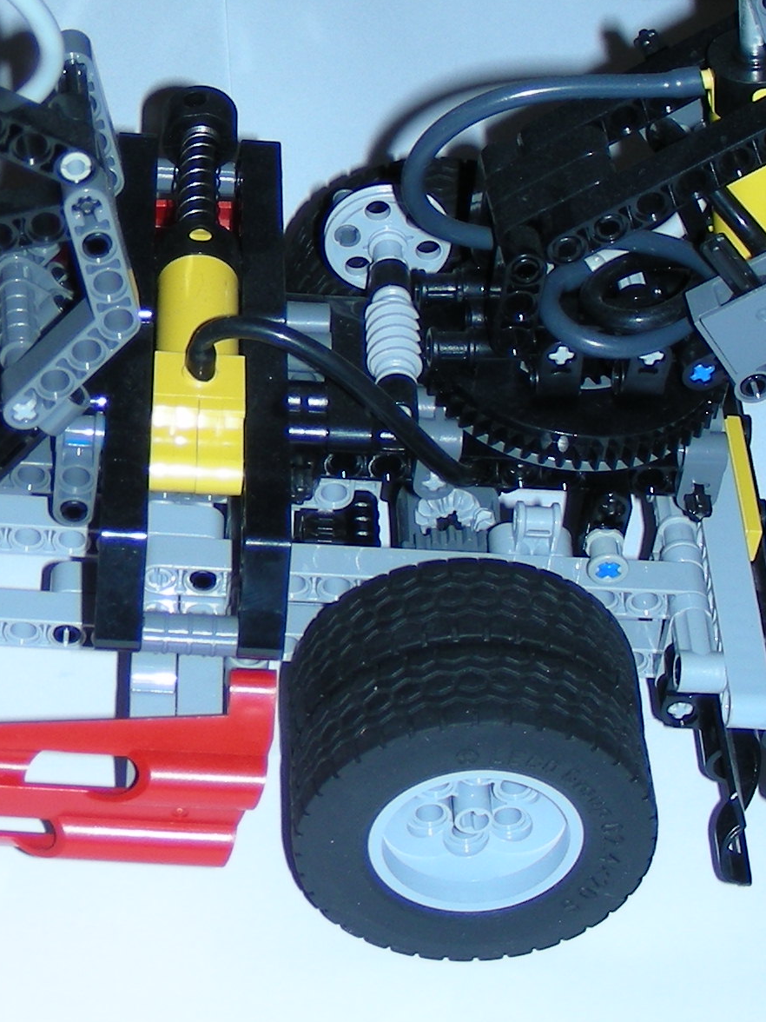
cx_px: 85
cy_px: 190
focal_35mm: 91
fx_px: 2685
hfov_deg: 16.0
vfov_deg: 21.3
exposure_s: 1/60
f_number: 3.5
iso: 50
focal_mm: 6.3
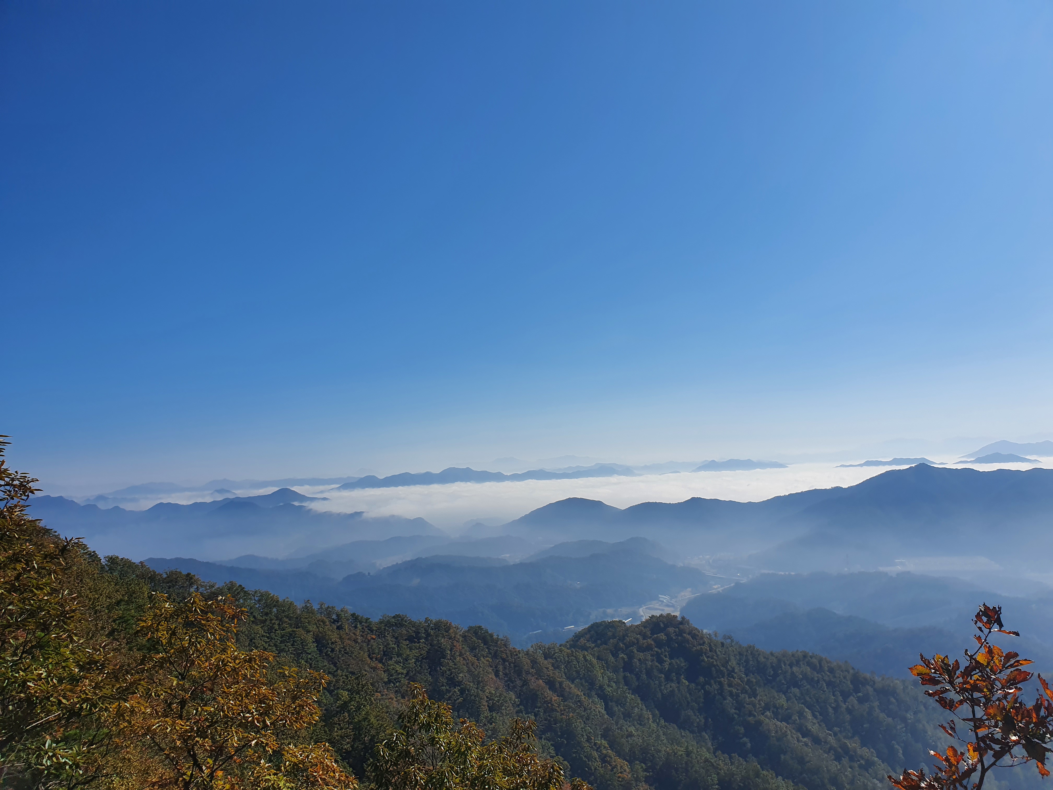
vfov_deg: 53.1
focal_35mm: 26
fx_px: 791
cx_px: 526
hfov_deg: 67.3
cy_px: 395
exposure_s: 1/4464
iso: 50
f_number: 2.4
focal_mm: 4.32
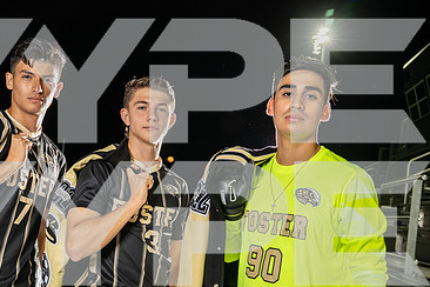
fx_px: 549
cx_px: 130
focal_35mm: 46
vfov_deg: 28.7
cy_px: 224
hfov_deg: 42.0
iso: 800
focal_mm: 29
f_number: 5.6
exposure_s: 1/250
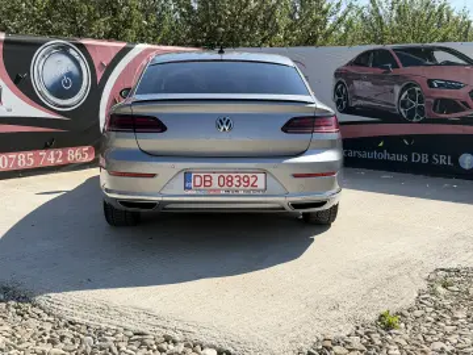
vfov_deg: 30.3
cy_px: 178
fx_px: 656
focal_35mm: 48
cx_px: 236
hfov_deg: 39.7
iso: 64
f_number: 1.78
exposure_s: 1/4587
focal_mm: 6.76
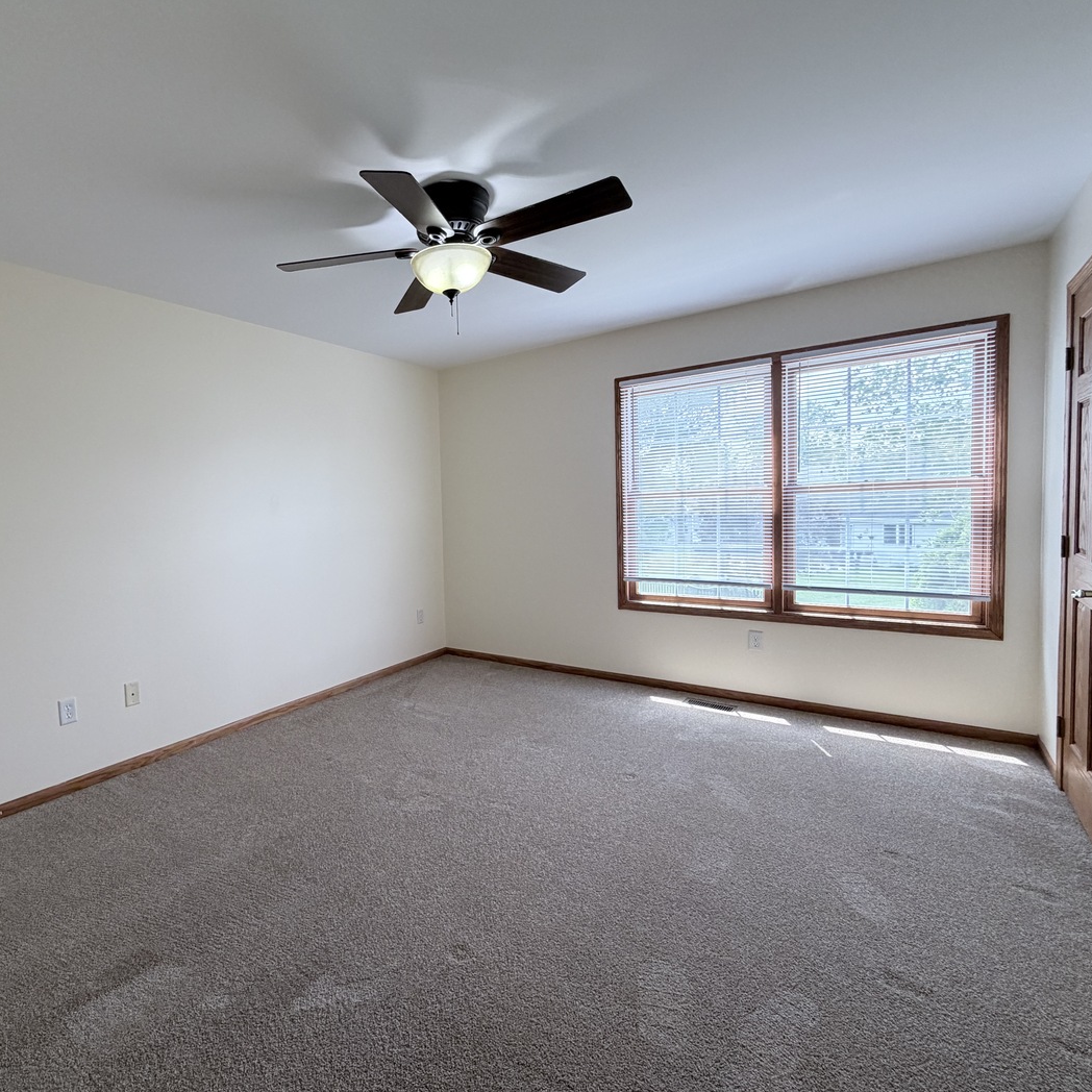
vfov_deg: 84.0
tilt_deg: -3.8
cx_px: 399
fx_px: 607
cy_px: 544
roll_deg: +2.2
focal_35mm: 17
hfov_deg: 82.1
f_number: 2.2
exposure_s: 1/120
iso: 160
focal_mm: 2.22
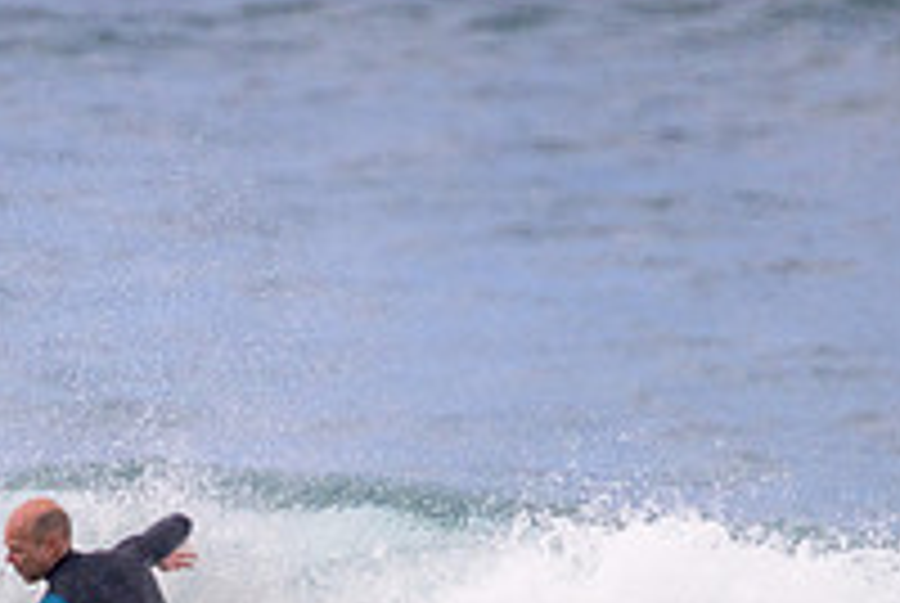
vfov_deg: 0.6
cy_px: 808
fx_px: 57985
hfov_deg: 0.9
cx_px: -144
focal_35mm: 2316
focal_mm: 800
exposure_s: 1/2000
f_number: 11
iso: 1250
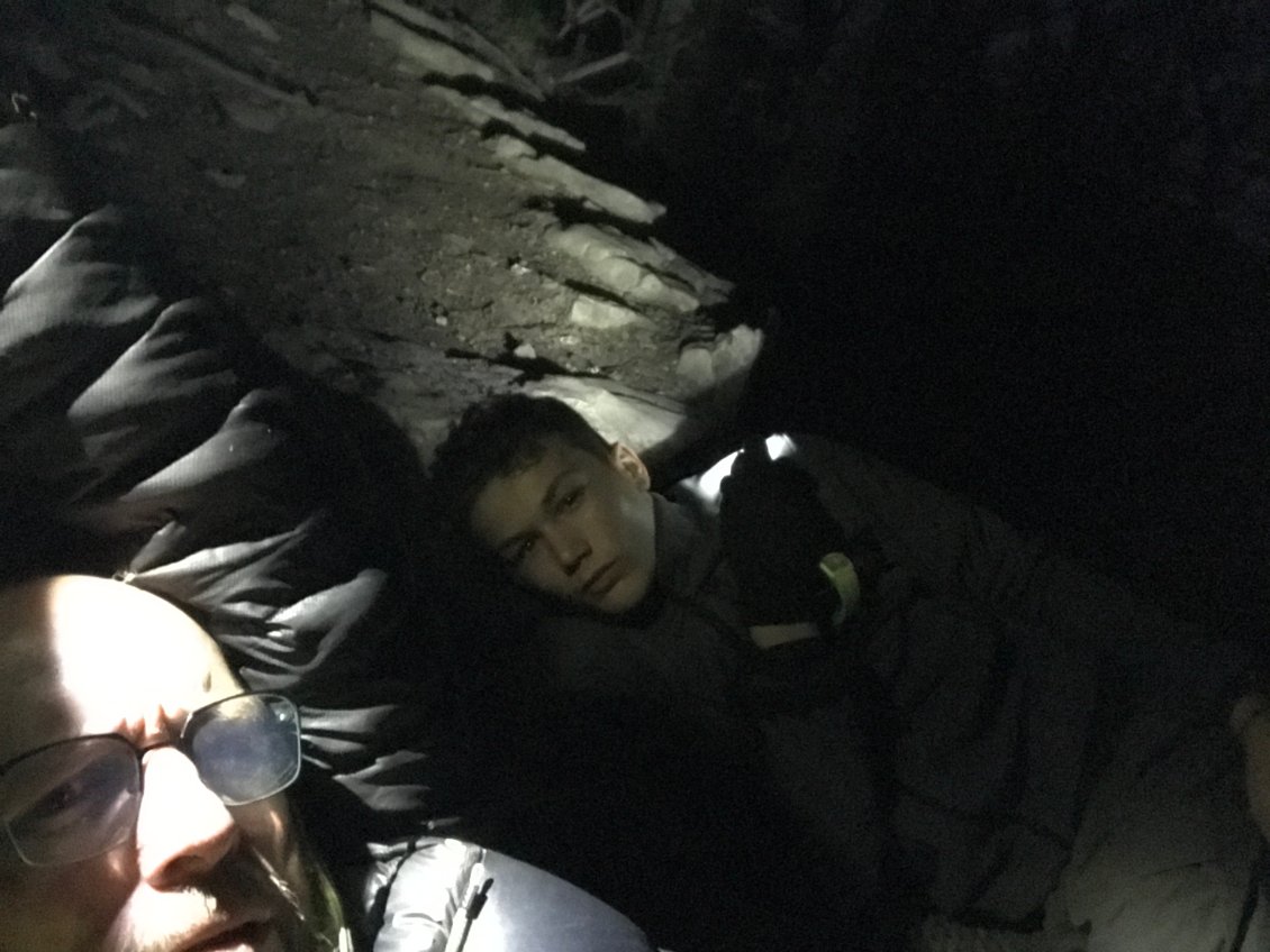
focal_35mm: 32
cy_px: 476
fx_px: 1174
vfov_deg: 44.2
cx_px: 635
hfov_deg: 56.8
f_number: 2.2
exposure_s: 1/17
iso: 2000
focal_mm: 2.87
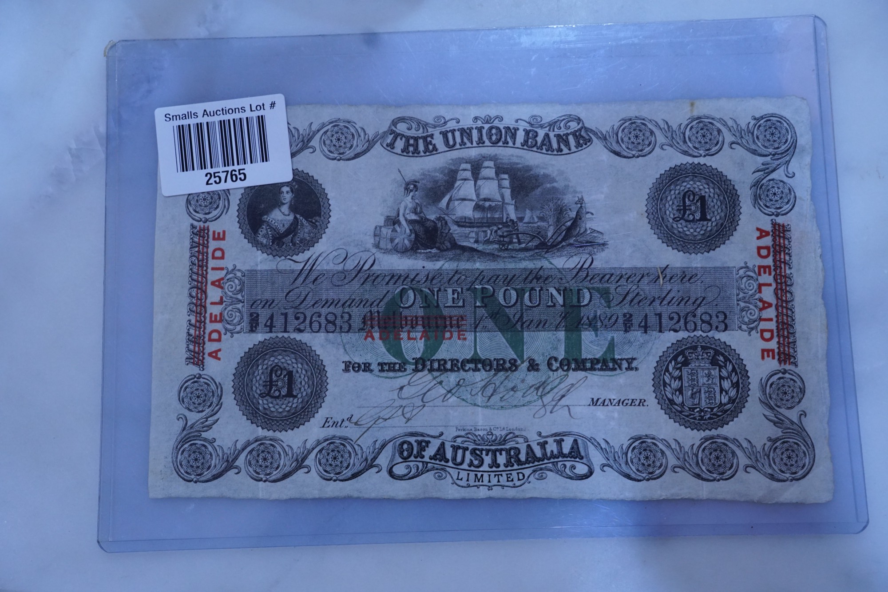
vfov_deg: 29.2
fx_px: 1136
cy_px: 296
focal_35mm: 46
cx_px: 444
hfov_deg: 42.7
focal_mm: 30.7
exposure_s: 1/60
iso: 1250
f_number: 7.1
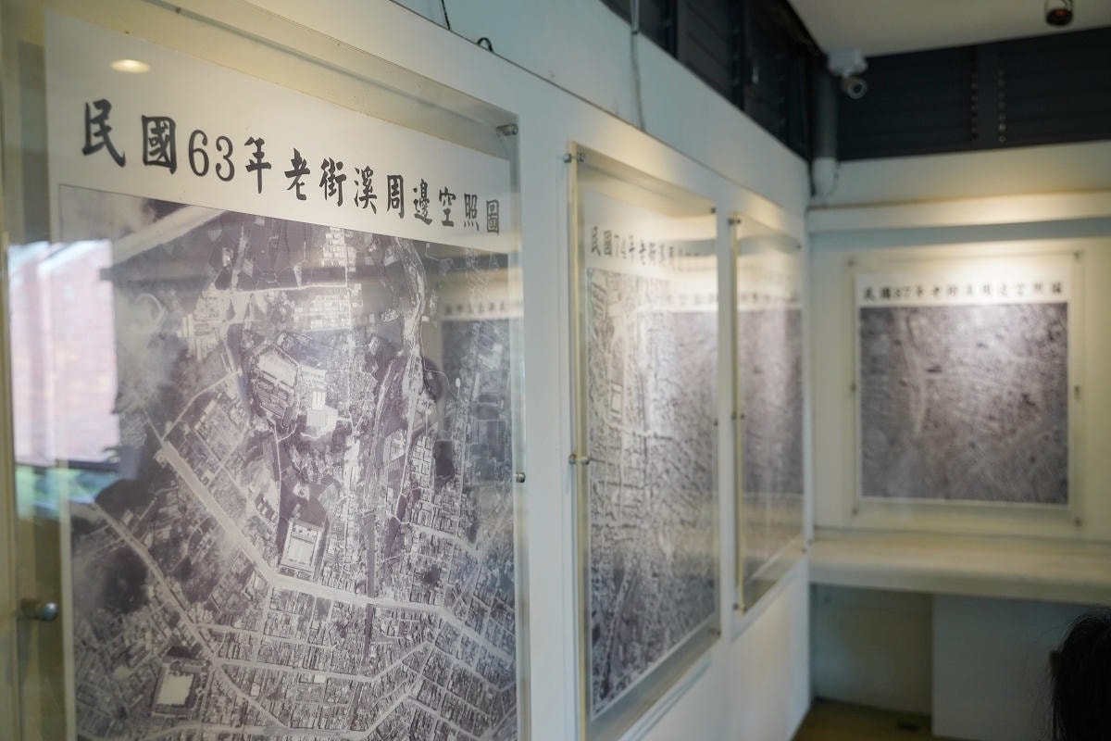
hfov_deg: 55.8
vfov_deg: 38.9
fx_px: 1049
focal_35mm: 34
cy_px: 370
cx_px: 556
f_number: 4
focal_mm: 34
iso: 1000
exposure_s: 1/160
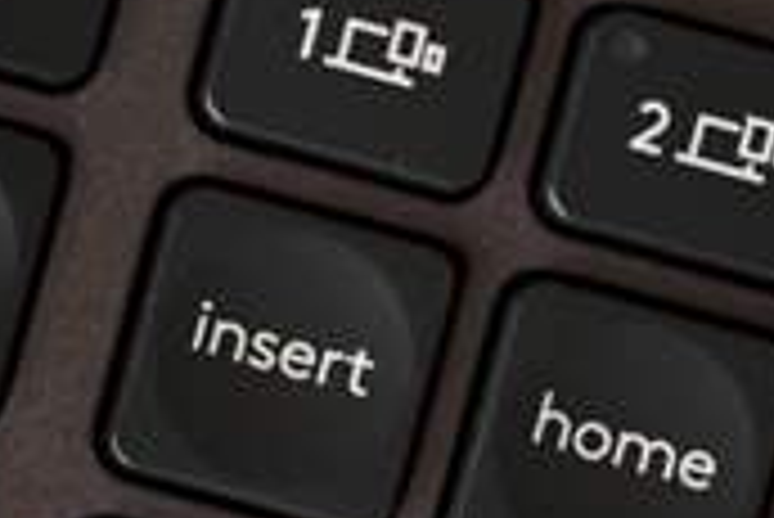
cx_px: -994
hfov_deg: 6.1
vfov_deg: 4.2
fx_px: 6993
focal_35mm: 325
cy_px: 840
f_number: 5
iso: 800
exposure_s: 1/100
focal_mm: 70
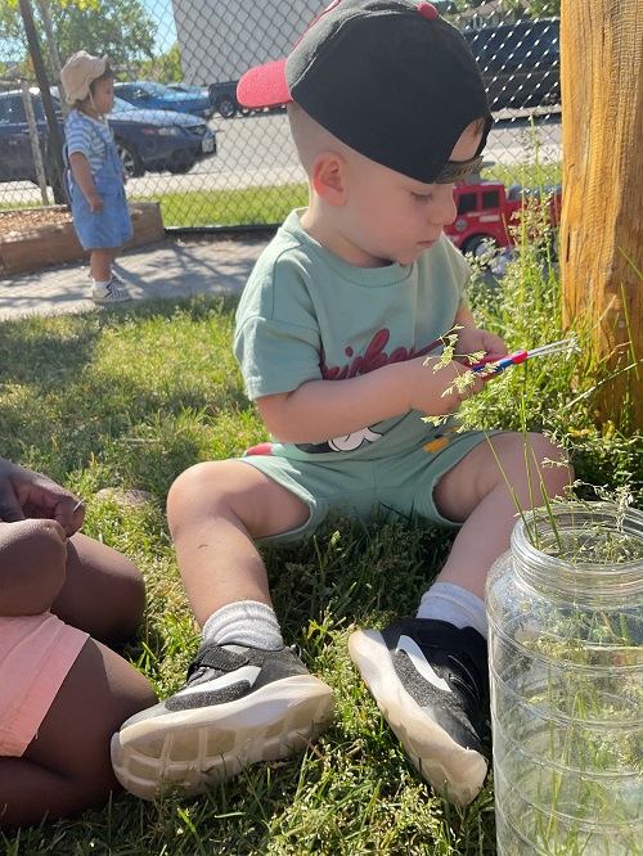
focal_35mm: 29
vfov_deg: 61.6
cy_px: 428
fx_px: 718
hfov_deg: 48.3
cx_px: 322
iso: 16
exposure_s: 1/709
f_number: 1.8
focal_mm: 3
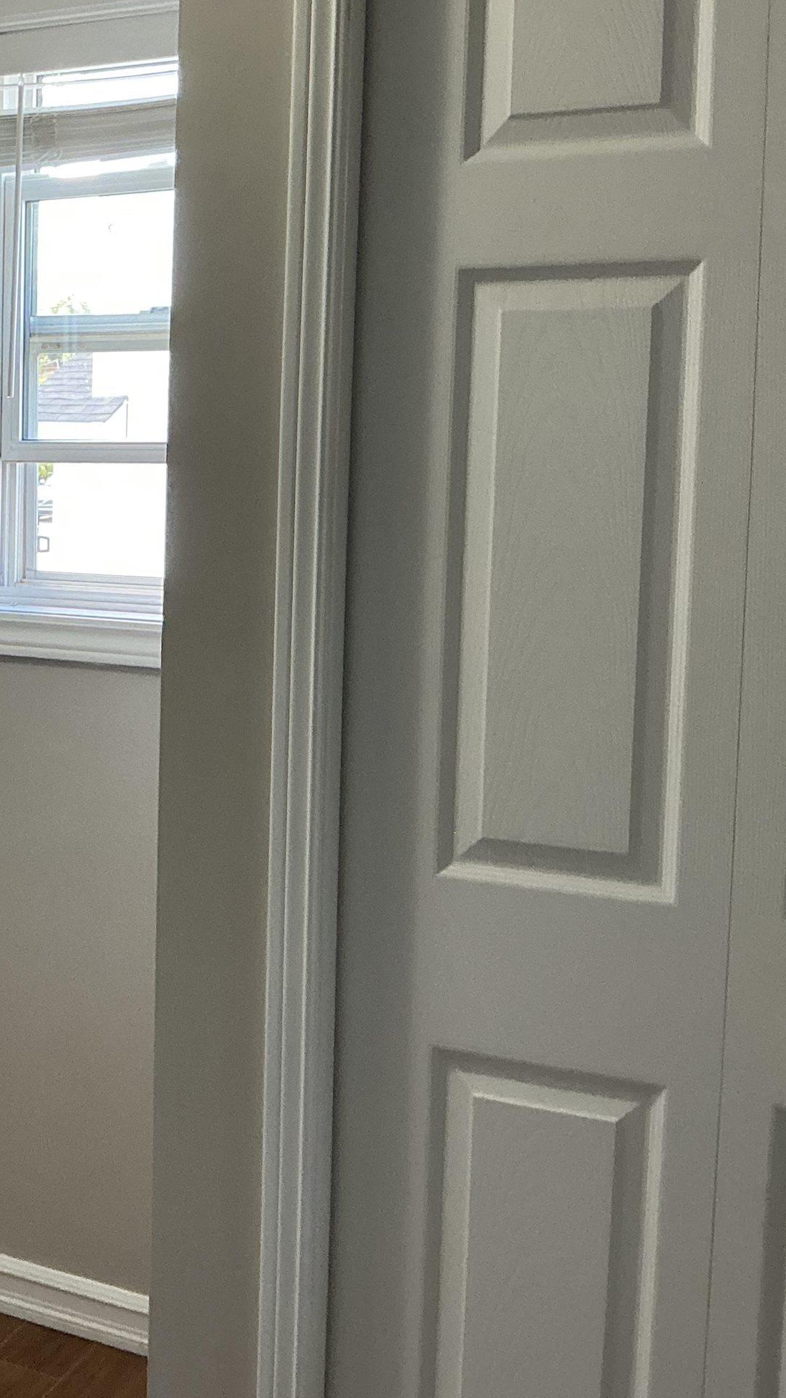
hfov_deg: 22.9
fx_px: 1778
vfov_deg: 42.8
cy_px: 593
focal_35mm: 48
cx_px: -159
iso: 125
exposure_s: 1/60
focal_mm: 3
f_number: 1.8
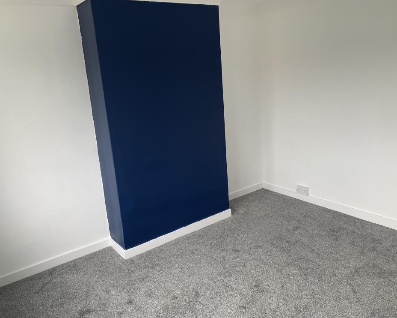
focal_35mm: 28
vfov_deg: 51.5
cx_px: 209
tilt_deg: -13.8
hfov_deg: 62.2
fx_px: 329
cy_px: 154
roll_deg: +4.4
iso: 32
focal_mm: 4.25
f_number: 1.8
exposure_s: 1/122
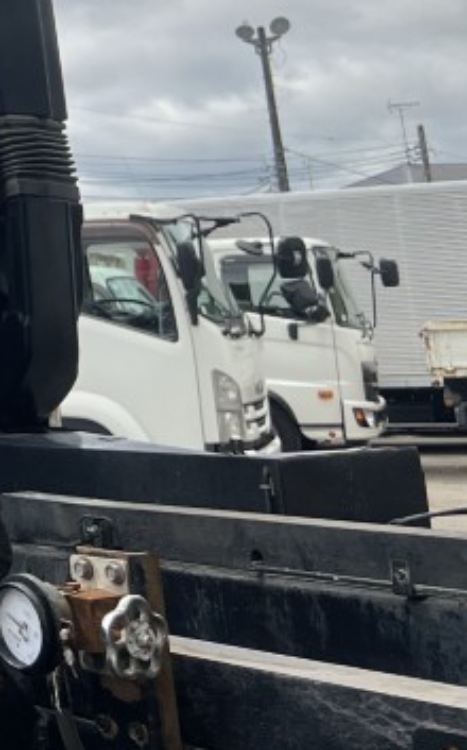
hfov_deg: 13.9
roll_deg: +5.4
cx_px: -459
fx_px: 1632
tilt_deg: +10.9
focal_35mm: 80
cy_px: 21
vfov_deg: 24.8
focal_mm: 5.7
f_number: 1.5
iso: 50
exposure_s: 1/3571
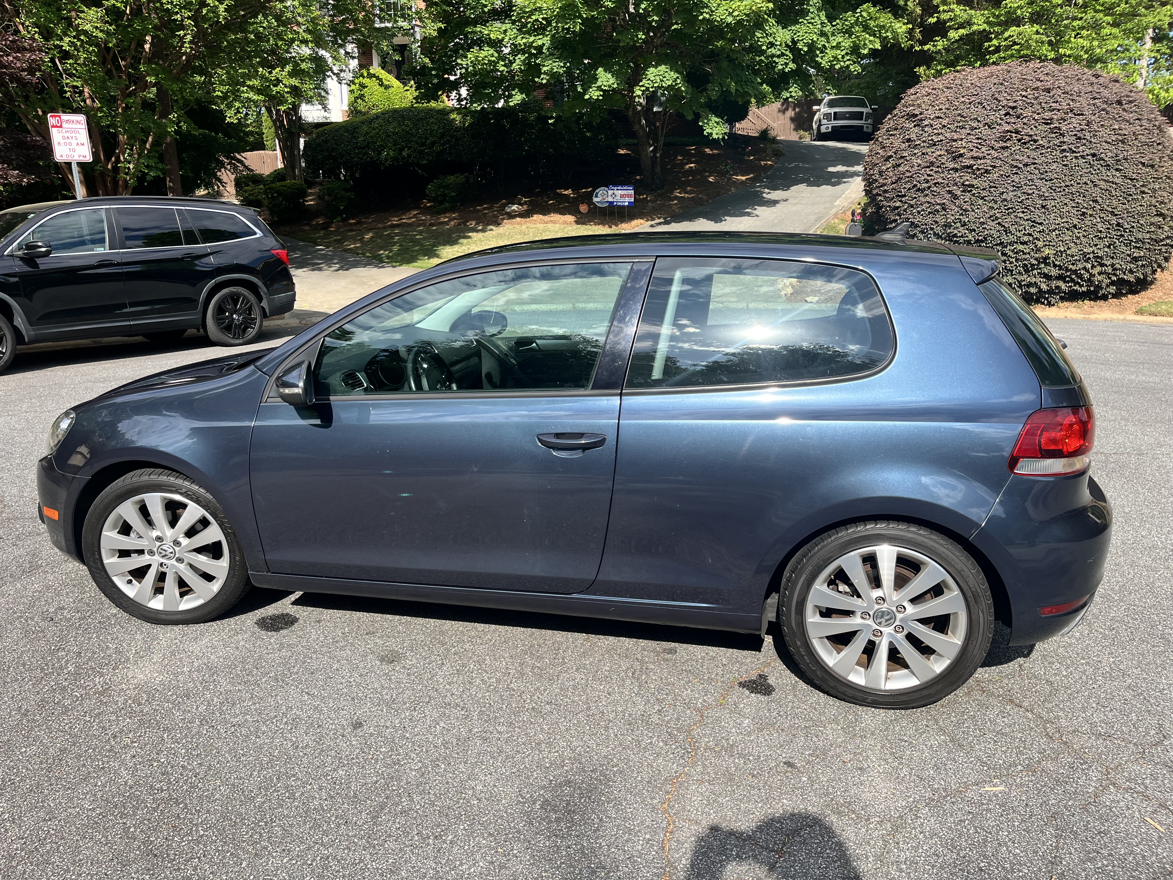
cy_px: 440
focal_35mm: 26
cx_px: 586
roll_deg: +1.2
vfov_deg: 53.1
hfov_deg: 67.3
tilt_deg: -12.5
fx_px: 881
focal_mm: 5.1
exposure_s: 1/1802
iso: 50
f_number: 1.6
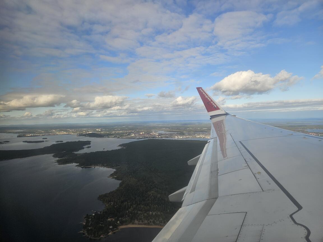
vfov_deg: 58.8
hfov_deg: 74.0
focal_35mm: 23
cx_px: 162
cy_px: 121
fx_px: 214
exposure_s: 1/1215
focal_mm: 5.4
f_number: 1.8
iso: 25
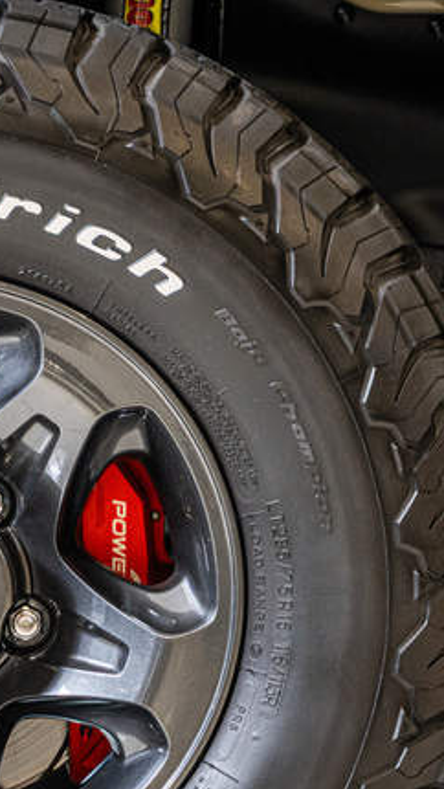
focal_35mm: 187
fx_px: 3912
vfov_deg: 11.5
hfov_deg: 6.5
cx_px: -71
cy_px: 595
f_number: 2.8
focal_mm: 75
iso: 640
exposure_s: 1/160
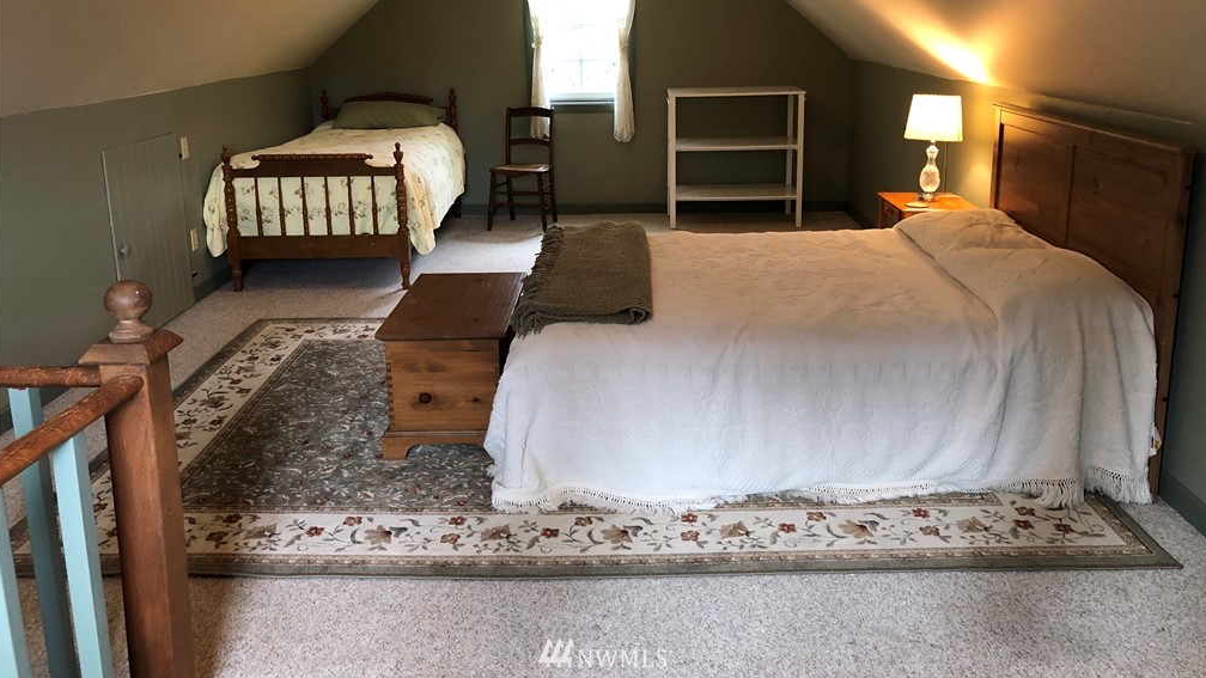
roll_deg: +0.7
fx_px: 991
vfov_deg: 37.5
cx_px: 605
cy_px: 239
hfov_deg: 62.6
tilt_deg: -12.7
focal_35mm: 31
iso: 80
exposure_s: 1/15
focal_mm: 4
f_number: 1.8
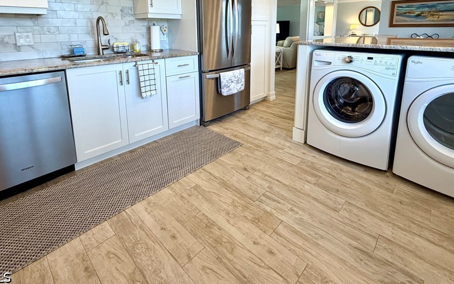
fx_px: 235
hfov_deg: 88.0
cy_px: 69
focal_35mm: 19
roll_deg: +0.5
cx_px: 230
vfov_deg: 58.7
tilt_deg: -9.9
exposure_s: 1/120
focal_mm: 2.22
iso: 160
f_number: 2.2
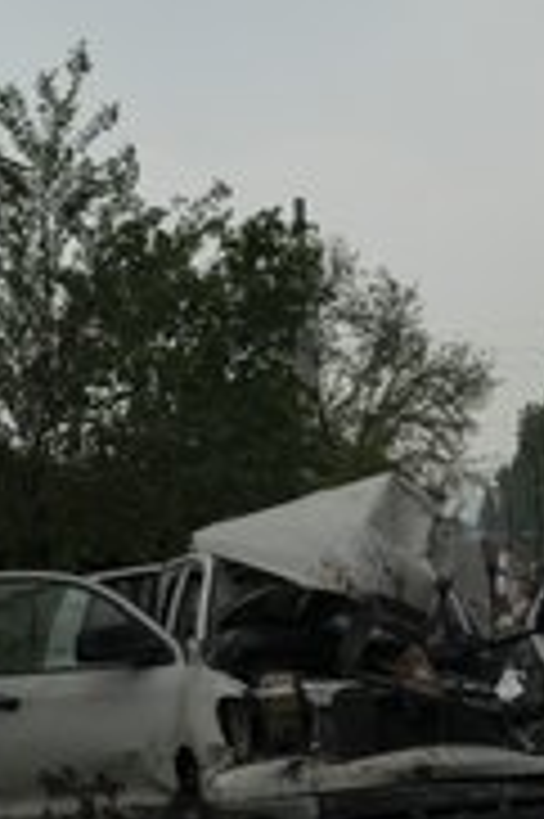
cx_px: 499
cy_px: 441
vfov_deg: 26.3
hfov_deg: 17.4
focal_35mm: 77
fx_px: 1749
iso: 100
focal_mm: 35
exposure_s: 1/4000
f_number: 2.2
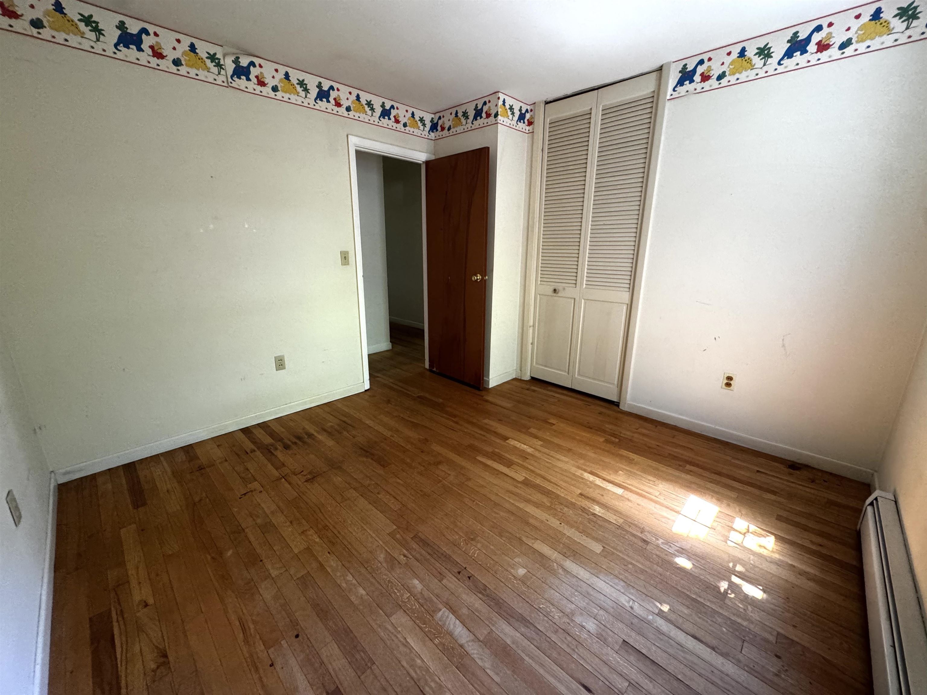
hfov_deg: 102.1
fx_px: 375
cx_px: 464
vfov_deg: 85.7
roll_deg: -0.3
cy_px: 348
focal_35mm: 14
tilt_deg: -15.4
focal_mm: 2.22
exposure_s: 1/60
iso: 500
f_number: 2.2
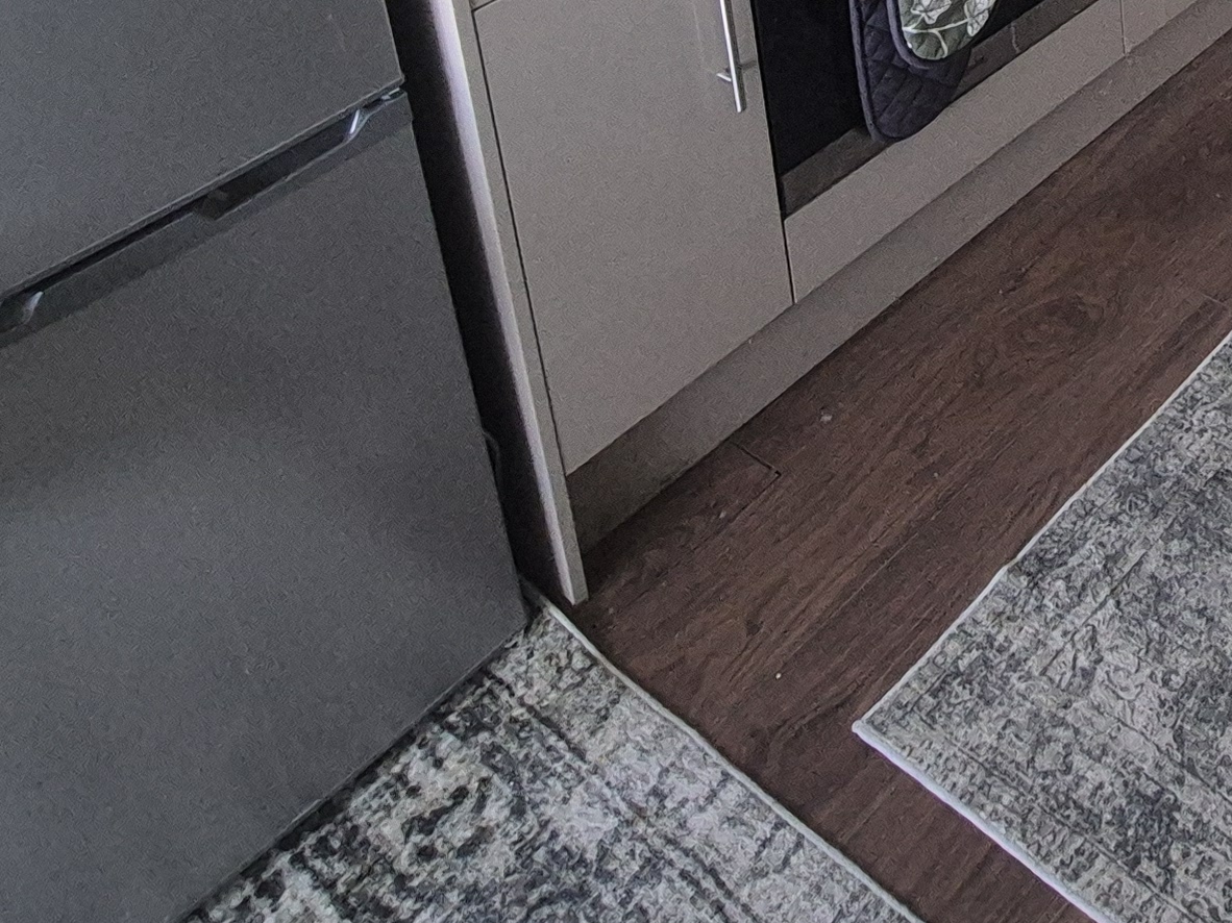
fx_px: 1566
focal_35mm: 44
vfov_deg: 24.9
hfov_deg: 37.5
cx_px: 1283
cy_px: -472
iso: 800
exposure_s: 1/50
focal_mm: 2.2
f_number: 2.2
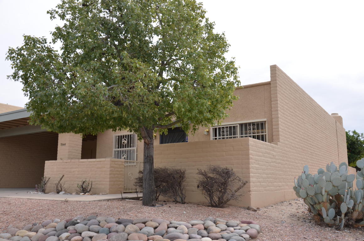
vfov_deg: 41.6
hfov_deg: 59.6
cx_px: 182
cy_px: 120
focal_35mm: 32
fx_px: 318
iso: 100
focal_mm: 21
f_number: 9
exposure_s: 1/200
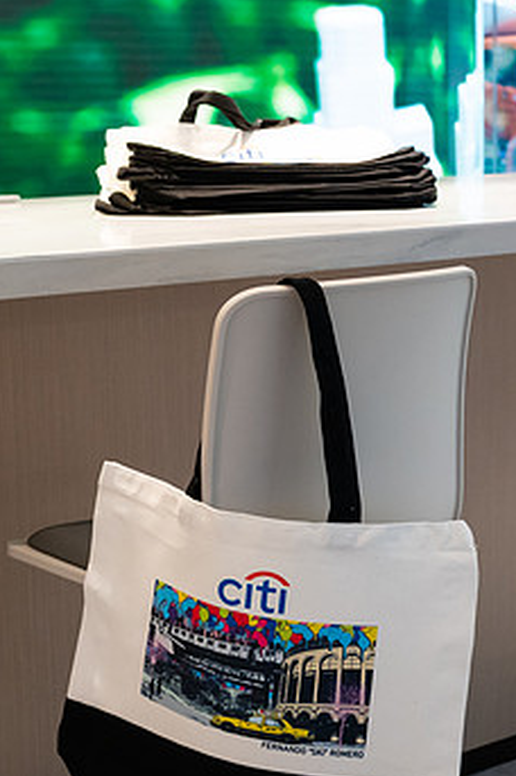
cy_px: 315
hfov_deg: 19.4
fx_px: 1508
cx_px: 226
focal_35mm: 70
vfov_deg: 28.8
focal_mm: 28
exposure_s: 1/200
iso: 1600
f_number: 4
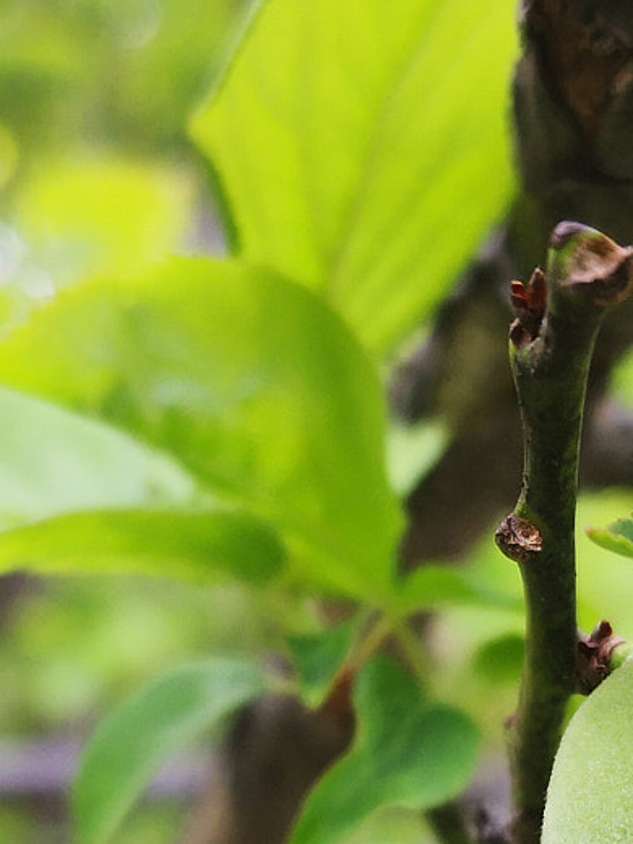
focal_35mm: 83
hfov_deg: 17.8
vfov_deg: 22.5
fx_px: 2024
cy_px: 873
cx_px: 282
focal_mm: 3.95
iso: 80
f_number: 1.6
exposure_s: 1/120
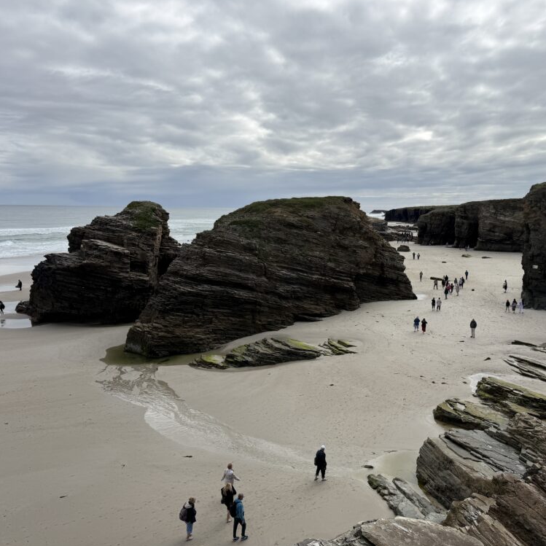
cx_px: 338
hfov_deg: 55.1
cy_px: 275
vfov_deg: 55.6
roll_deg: -0.1
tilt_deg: -6.8
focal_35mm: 29
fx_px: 518
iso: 80
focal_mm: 6.76
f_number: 1.78
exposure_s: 1/6711
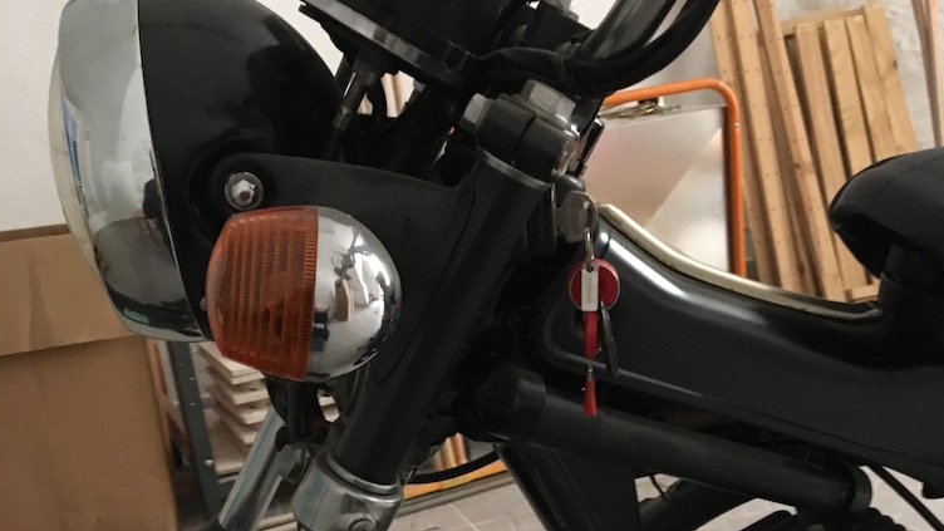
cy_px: 442
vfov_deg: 27.1
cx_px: 471
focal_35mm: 43
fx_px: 1076
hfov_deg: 47.4
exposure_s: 1/17
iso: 400
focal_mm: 4.15
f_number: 2.2
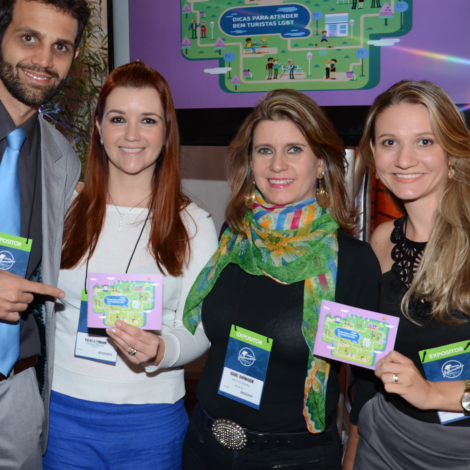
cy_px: 207
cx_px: 208
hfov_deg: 33.4
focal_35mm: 51
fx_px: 783
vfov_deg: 33.4
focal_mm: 22
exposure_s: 1/80
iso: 400
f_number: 5
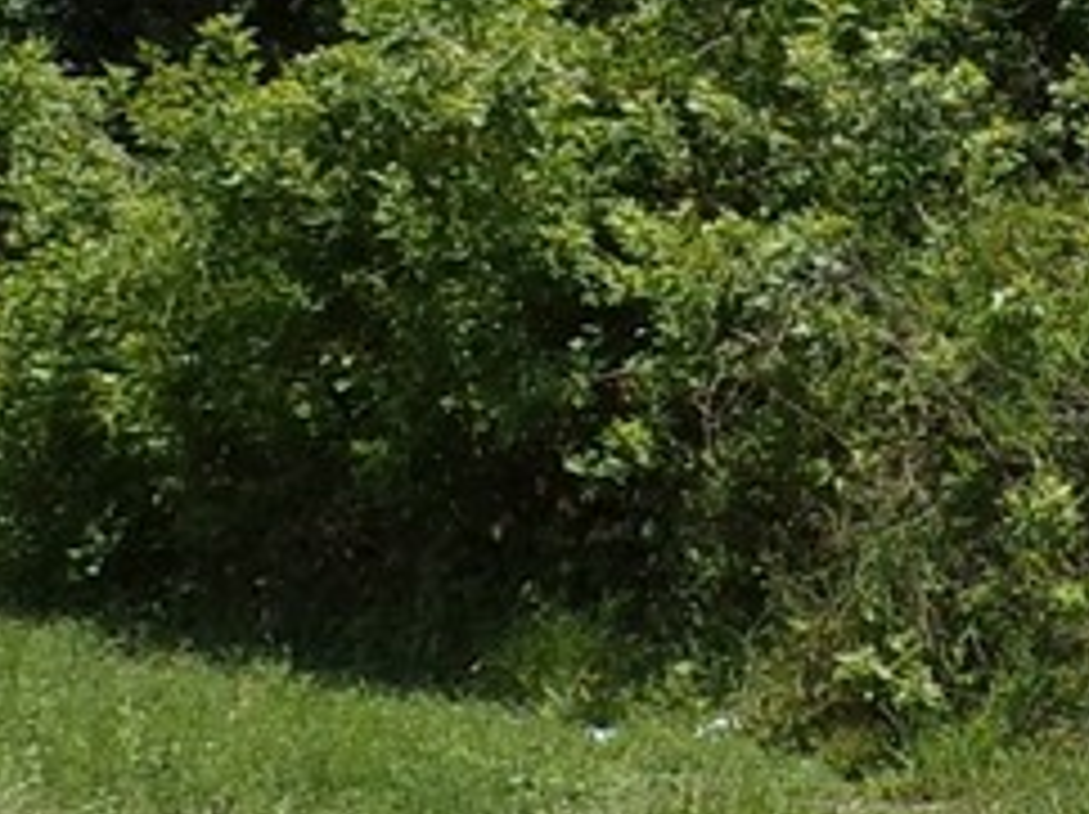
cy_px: 711
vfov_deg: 9.3
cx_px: 1580
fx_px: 4997
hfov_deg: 11.9
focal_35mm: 159
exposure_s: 1/800
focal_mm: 4.3
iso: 100
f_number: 4.4
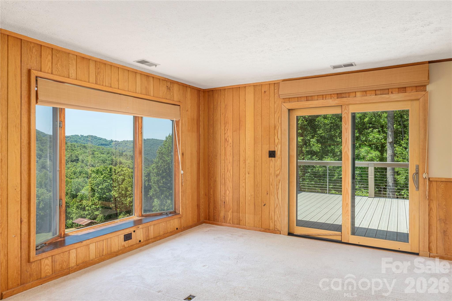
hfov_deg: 73.7
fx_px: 301
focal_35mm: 24
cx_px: 226
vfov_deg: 53.1
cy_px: 150
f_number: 8
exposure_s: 1/100
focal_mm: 24
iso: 320
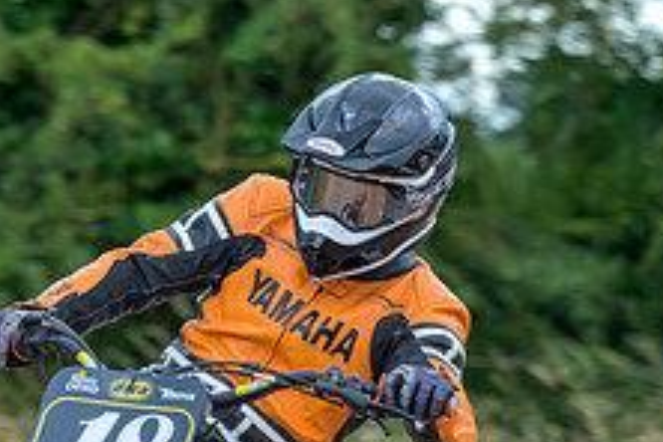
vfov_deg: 2.3
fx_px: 11233
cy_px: 576
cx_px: -44
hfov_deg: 3.4
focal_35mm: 610
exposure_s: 1/320
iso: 200
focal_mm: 160
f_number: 4
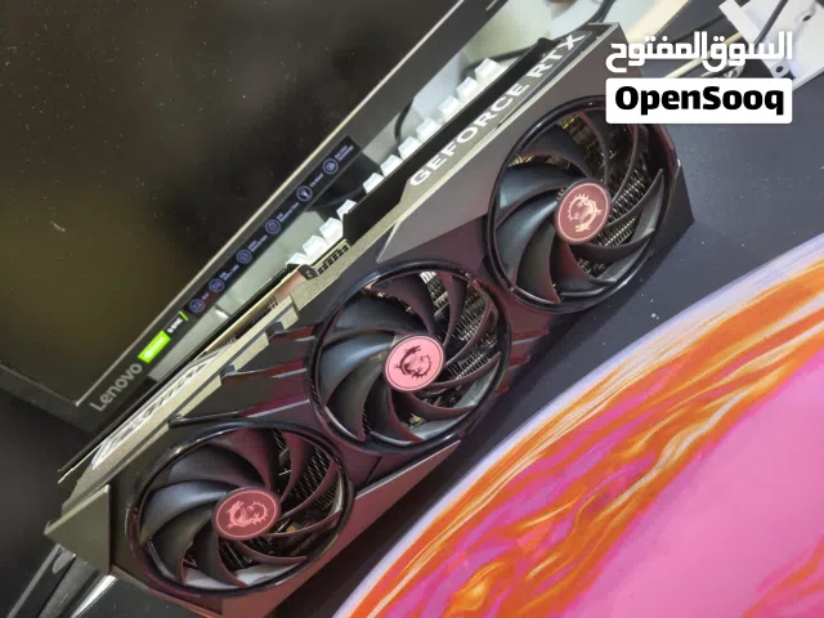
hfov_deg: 73.9
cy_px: 309
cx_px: 412
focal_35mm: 23
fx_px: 547
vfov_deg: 58.9
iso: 222
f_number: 1.88
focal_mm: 5.59
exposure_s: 1/50
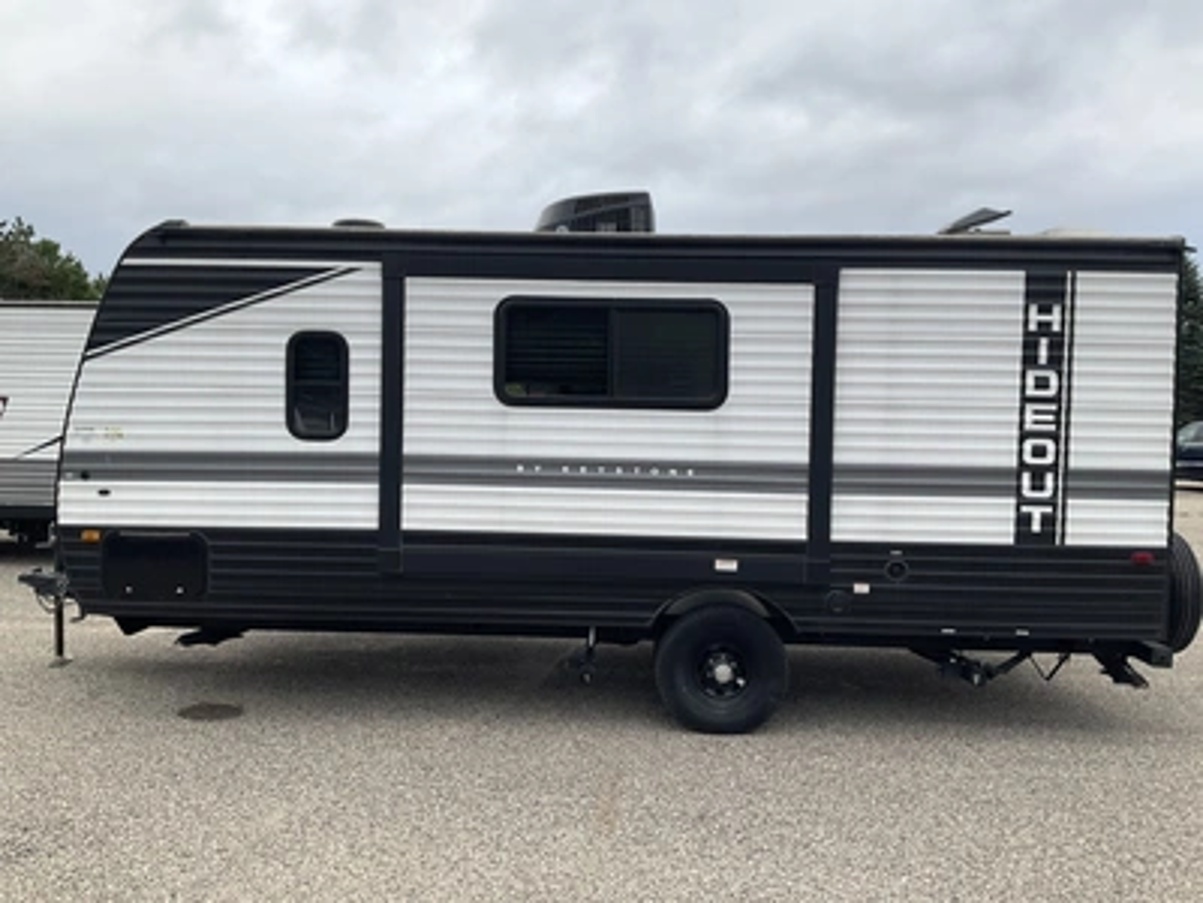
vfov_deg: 48.2
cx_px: 602
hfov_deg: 61.7
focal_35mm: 29
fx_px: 1008
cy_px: 452
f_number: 1.8
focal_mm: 3
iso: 25
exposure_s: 1/406
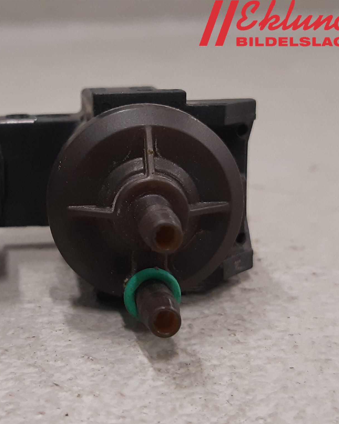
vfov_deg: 52.8
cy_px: 212
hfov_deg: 42.1
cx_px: 85
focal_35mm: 34
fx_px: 426
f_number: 1.7
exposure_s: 1/50
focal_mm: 3.93
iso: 125
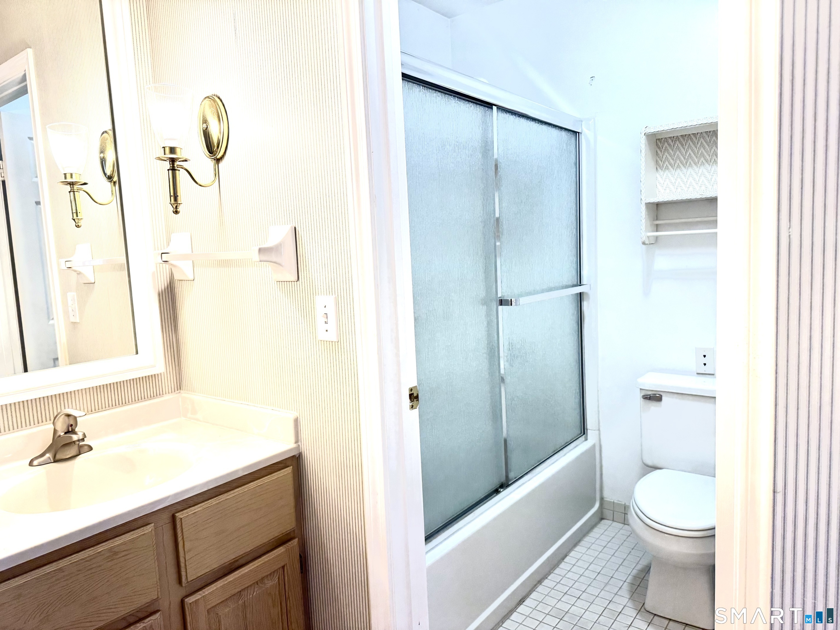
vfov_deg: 56.8
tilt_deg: -6.4
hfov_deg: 71.6
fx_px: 582
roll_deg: +2.9
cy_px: 315
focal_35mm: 24
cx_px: 420
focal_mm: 6.76
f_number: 1.78
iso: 200
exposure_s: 1/120
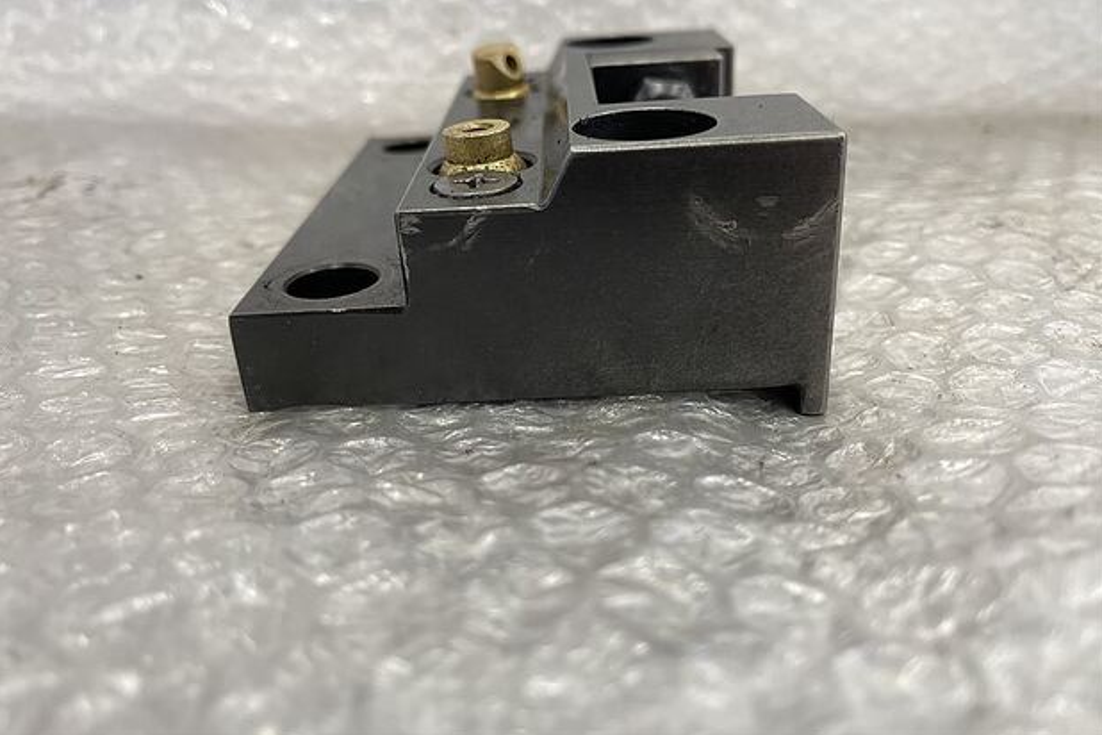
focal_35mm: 28
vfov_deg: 46.3
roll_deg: +1.6
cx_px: 539
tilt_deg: -23.8
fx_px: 857
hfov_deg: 65.5
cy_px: 312
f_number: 1.6
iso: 125
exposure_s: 1/115
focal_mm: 5.1
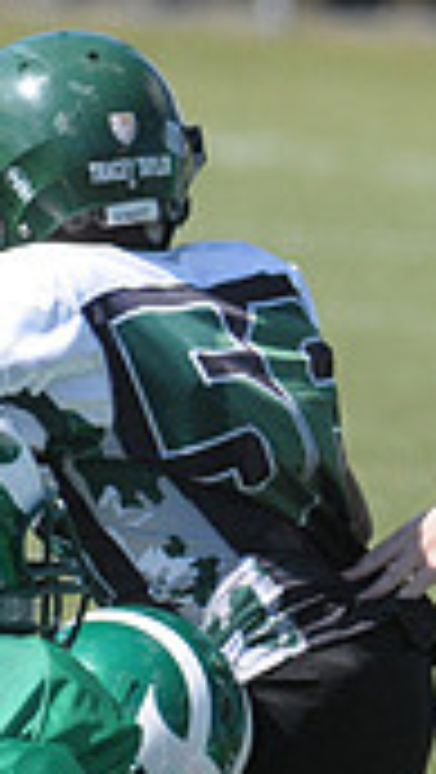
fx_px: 26031
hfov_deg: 1.0
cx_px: 1191
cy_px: 340
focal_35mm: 1269
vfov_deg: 1.7
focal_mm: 240
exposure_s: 1/3200
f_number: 4
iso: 640
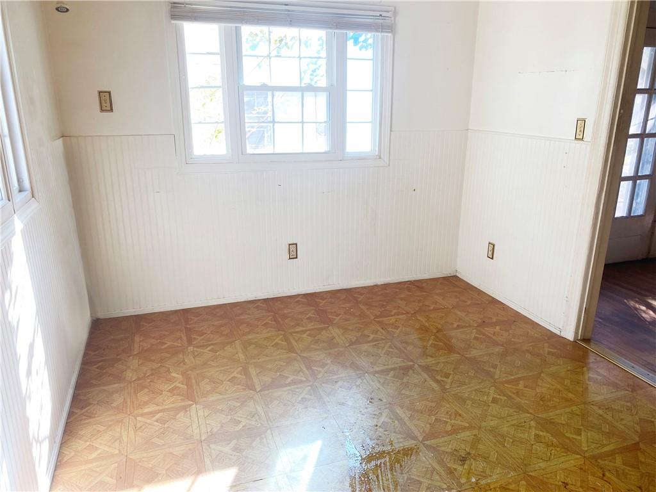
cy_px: 246
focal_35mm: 26
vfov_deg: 53.1
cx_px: 328
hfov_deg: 67.3
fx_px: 493
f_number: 1.8
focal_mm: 4.25
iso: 40
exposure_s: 1/120
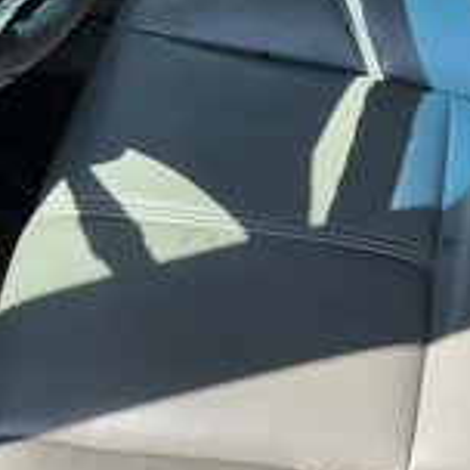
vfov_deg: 26.4
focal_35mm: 65
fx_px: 998
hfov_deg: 25.7
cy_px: 278
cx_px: 417
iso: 25
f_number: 1.8
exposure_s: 1/365
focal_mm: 3
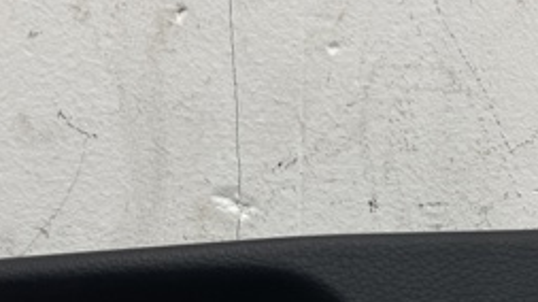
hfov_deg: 30.5
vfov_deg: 16.7
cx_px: 338
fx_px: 984
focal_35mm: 69
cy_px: 359
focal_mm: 5.1
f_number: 1.6
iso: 64
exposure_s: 1/100
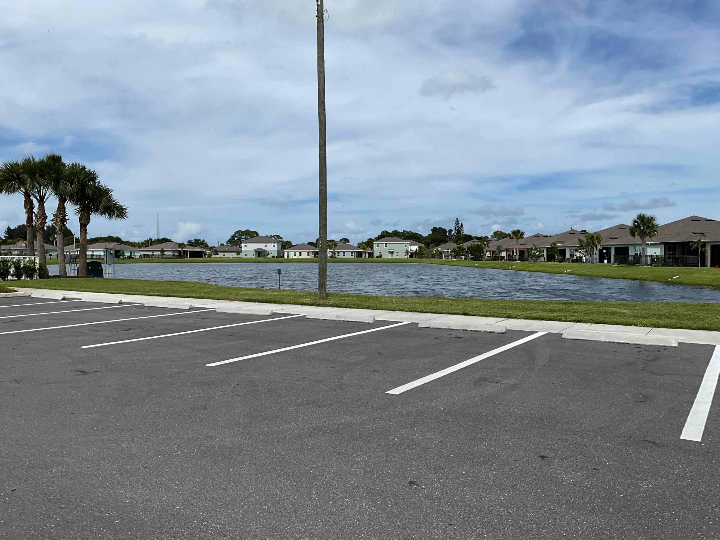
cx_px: 360
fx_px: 603
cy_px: 270
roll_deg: +0.2
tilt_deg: -2.2
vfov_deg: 48.2
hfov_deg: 61.7
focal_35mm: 29
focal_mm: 3
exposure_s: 1/3788
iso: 25
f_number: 1.8
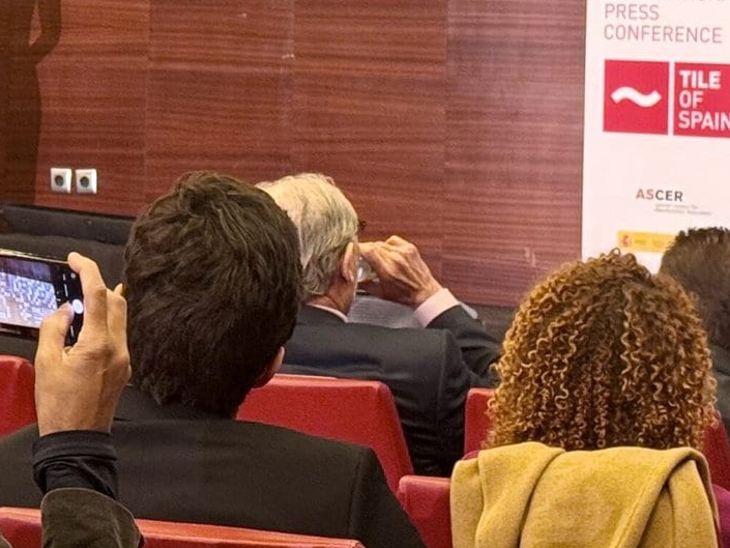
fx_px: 2573
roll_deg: -1.5
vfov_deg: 11.9
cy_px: -96
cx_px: -28
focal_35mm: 122
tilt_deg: +4.8
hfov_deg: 15.8
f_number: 1.78
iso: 250
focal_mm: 6.76
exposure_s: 1/50
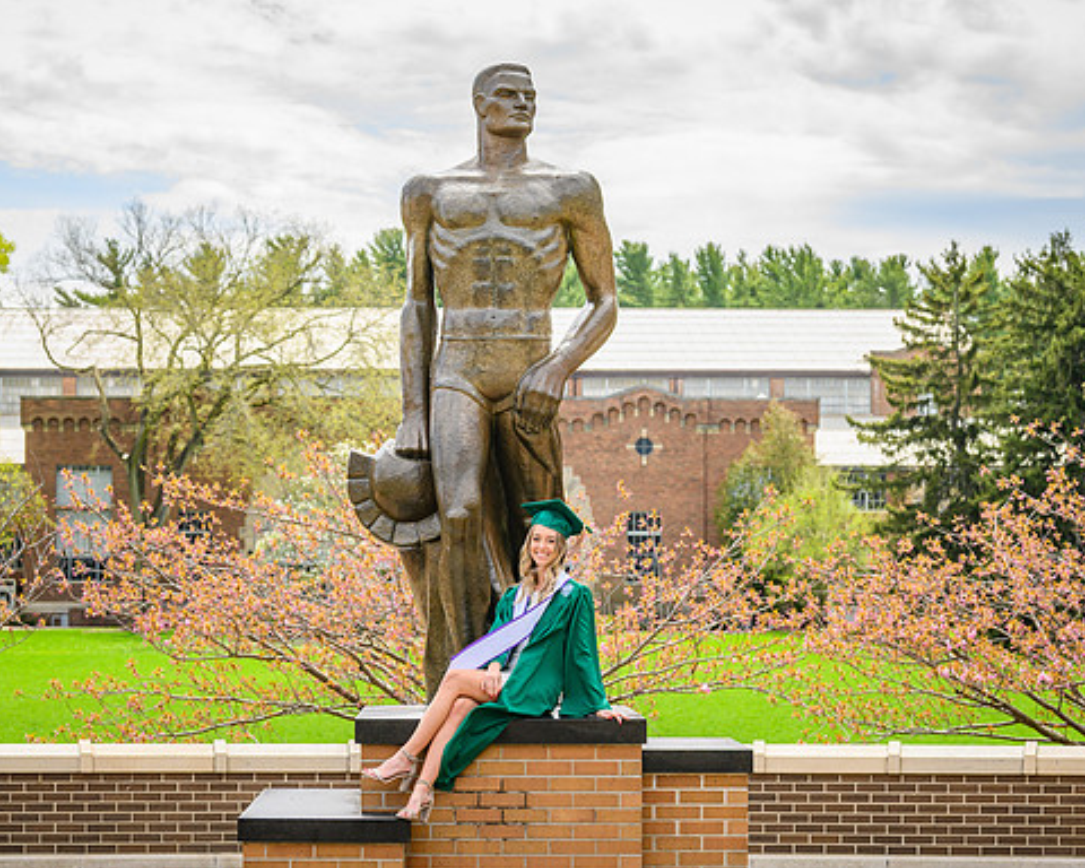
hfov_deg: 19.8
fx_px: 3115
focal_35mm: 97
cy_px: 435
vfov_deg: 15.9
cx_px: 511
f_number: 5.6
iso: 400
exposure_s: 1/1000
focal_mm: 85
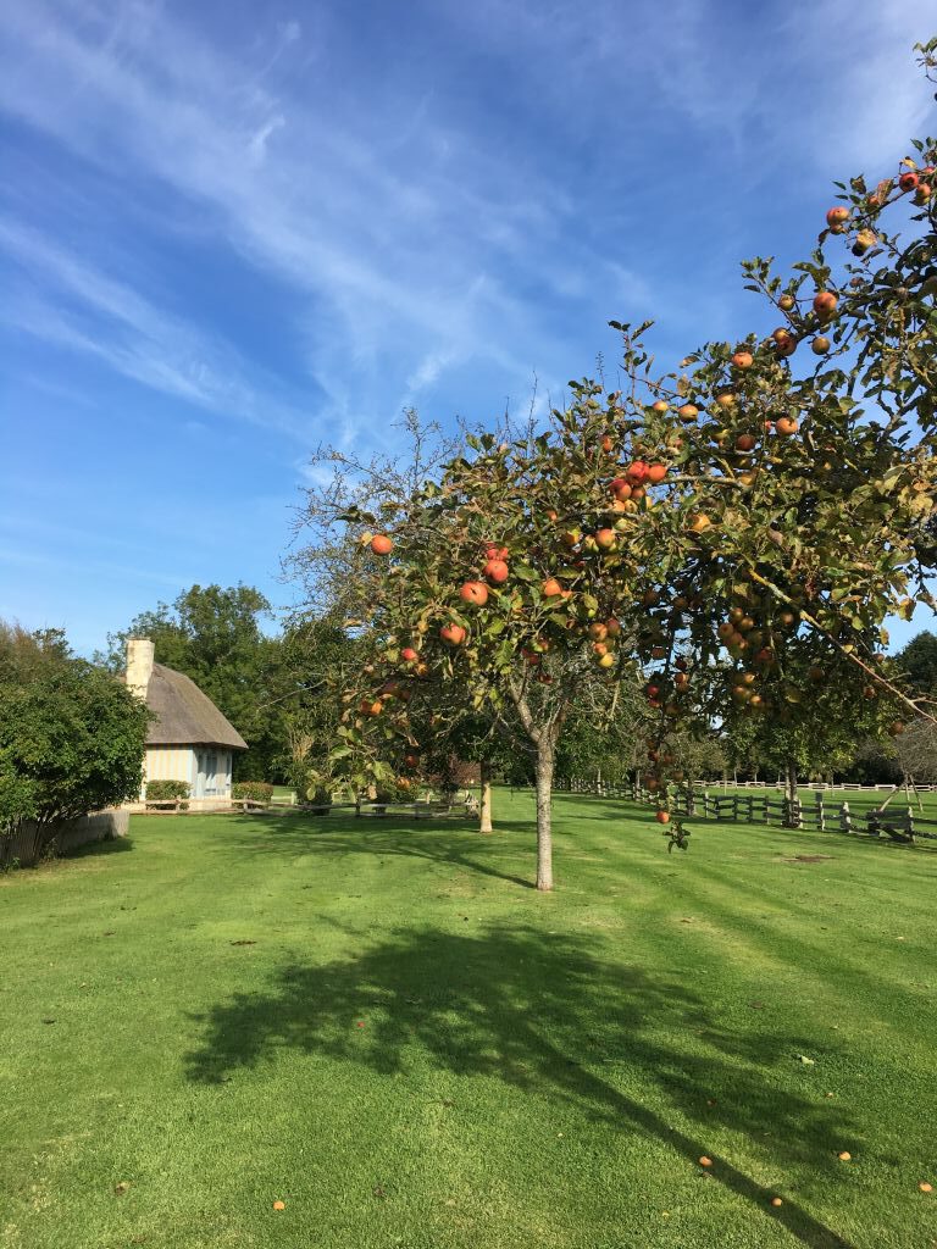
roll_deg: -0.4
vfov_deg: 61.7
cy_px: 624
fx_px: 1047
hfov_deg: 48.2
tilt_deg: +8.6
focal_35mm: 29
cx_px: 468
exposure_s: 1/916
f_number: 2.2
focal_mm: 4.15
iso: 25
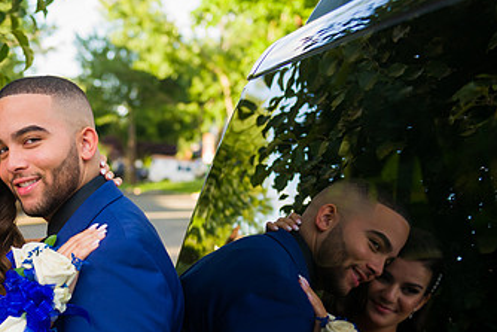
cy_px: 254
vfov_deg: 18.6
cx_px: 122
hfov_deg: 27.3
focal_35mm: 73
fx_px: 1008
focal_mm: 42
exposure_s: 1/500
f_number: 3.2
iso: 400
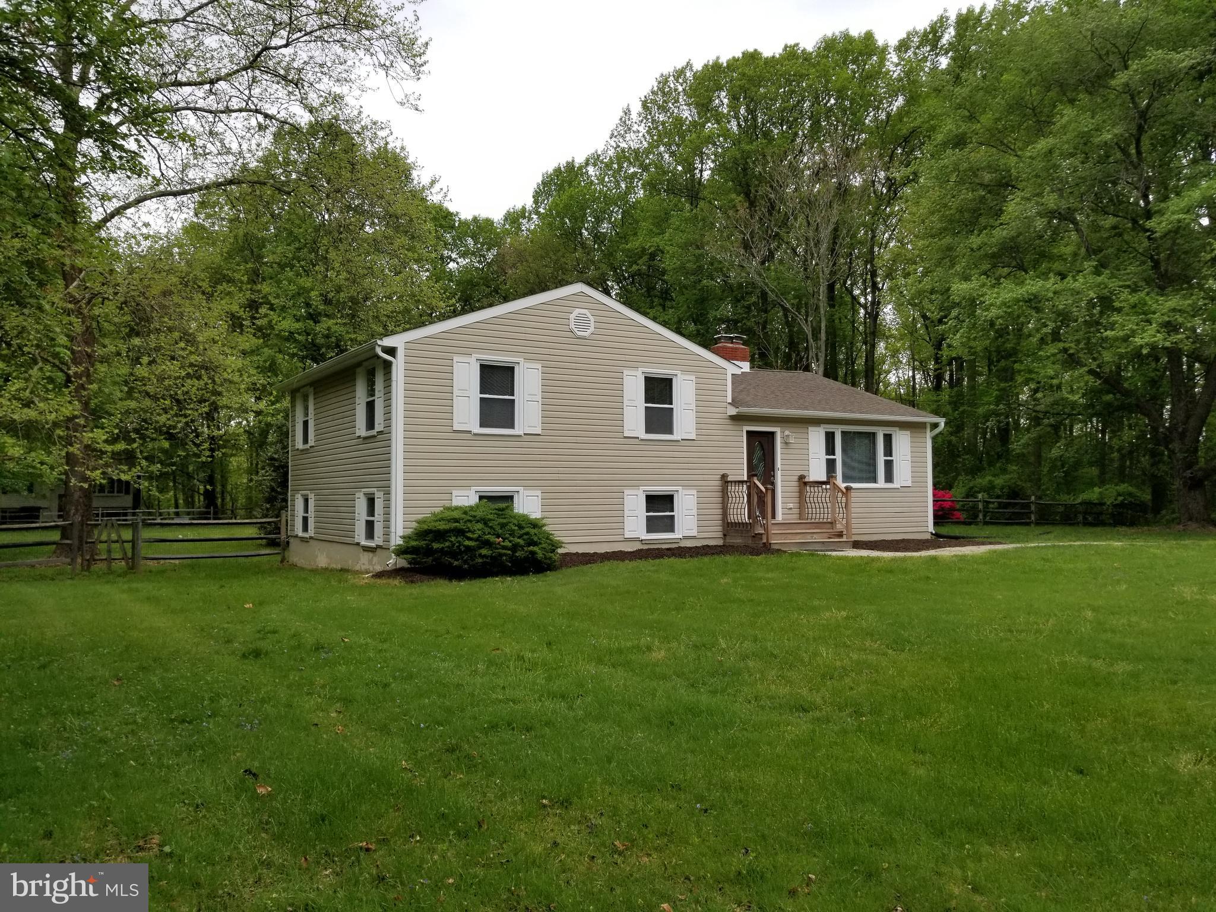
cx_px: 608
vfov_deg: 53.1
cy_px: 456
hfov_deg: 67.3
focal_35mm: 26
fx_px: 913
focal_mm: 4.25
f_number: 1.7
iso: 50
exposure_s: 1/503
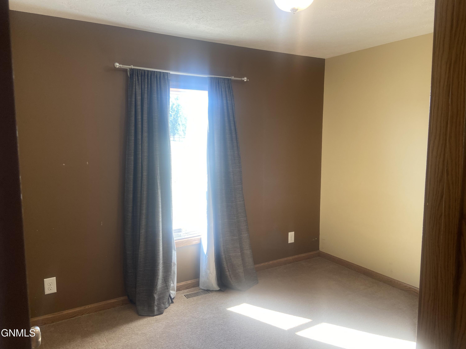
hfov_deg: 67.3
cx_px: 233
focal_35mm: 26
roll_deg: -0.7
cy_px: 174
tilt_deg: -6.2
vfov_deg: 53.1
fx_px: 350
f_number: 1.8
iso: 64
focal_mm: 4.25
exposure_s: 1/60
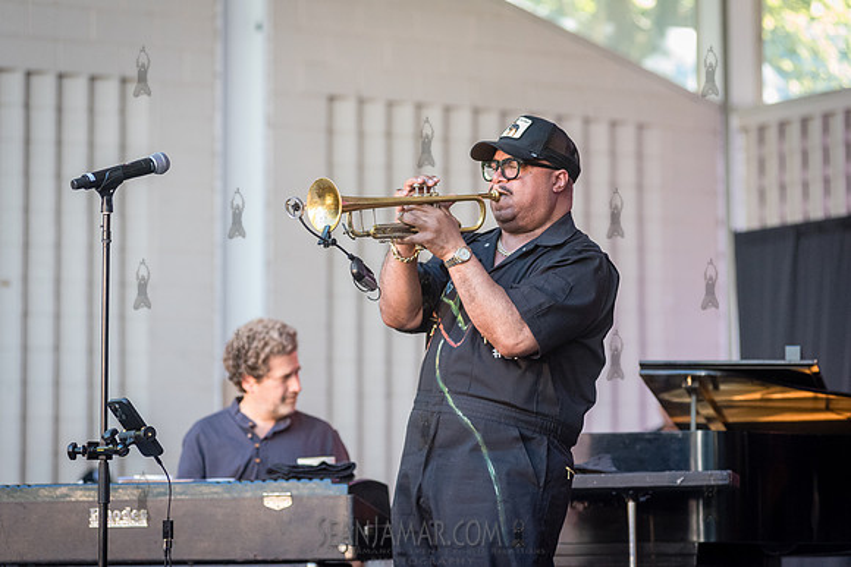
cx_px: 426
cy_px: 284
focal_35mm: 125
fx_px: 2955
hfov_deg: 16.4
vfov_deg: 11.0
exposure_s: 1/640
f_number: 4
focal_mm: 125
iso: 3200
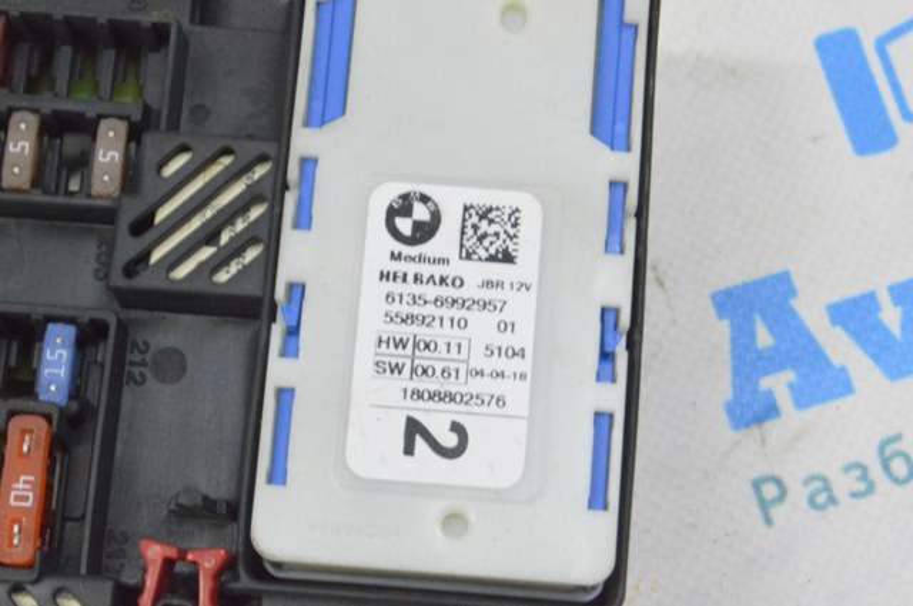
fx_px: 2090
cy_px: 303
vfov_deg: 16.5
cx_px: 456
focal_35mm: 82
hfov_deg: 24.6
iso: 6400
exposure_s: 1/15
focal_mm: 55
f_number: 20
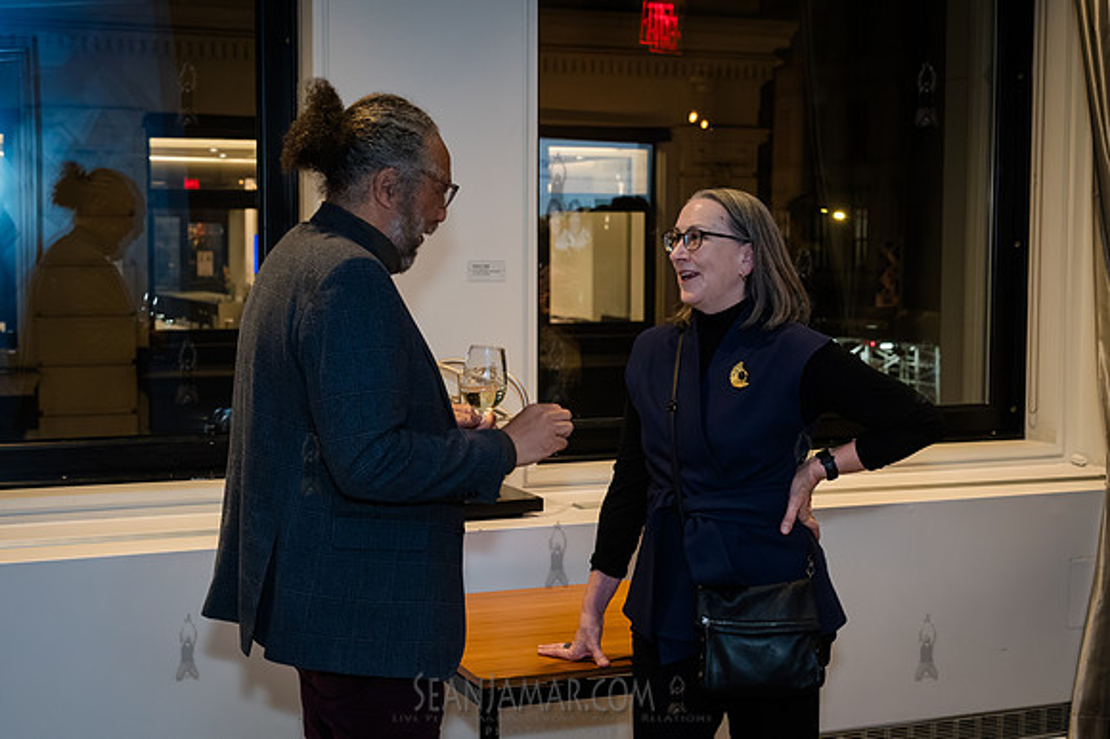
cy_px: 392
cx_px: 555
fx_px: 1668
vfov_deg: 25.0
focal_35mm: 54
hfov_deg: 36.8
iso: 6400
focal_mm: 48
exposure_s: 1/200
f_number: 5
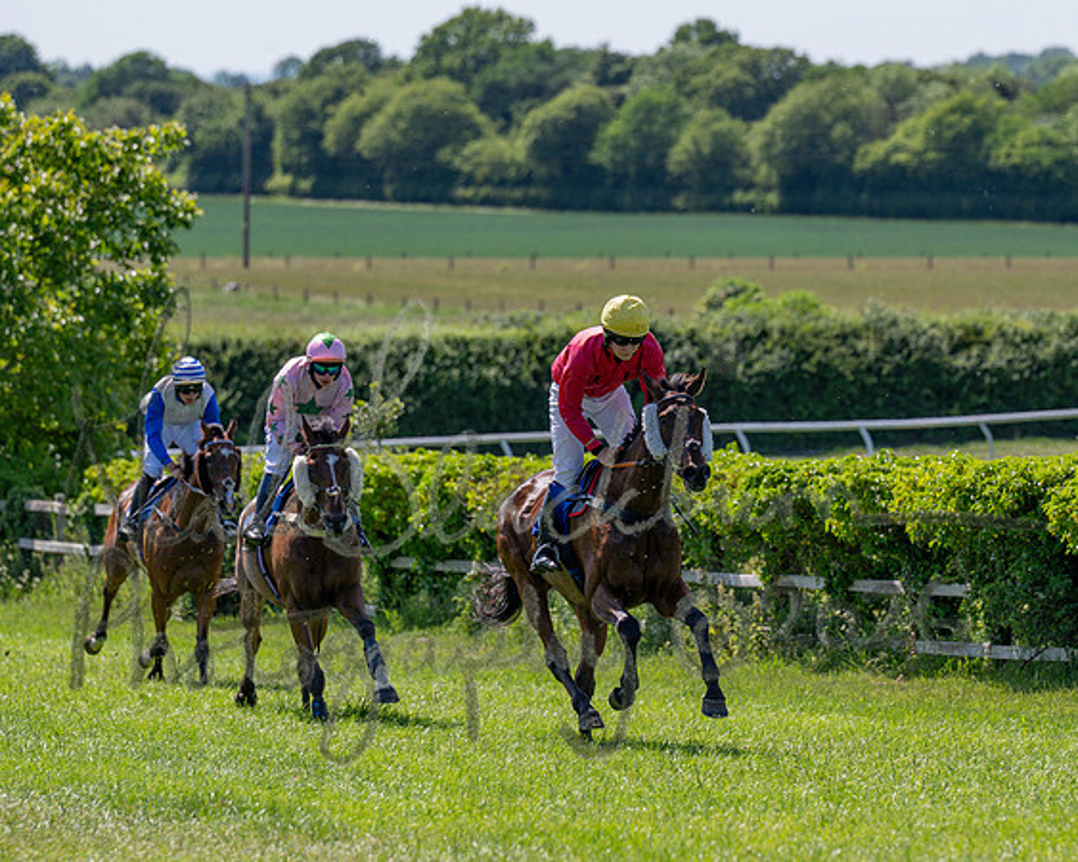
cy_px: 431
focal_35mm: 278
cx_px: 647
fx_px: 8876
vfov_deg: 5.6
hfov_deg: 6.9
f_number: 4
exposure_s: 1/1600
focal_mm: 165
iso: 200
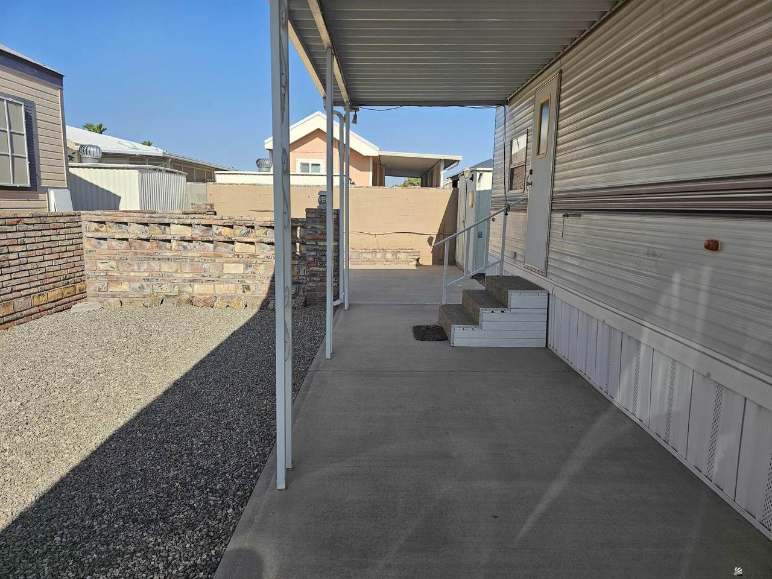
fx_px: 513
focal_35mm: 23
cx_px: 386
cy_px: 290
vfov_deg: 58.9
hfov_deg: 73.9
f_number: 1.7
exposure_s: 1/1222
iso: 20
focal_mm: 6.3
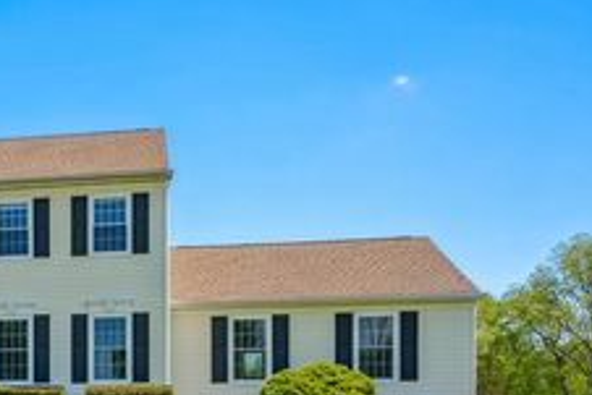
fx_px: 872
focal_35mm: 53
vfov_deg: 24.4
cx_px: -47
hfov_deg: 33.1
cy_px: 394
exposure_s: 1/500
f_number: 8
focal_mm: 24
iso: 400
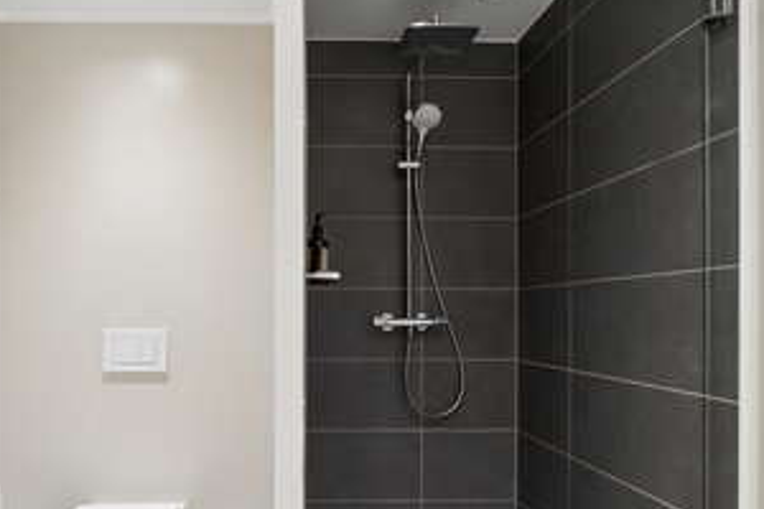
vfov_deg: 58.7
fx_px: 446
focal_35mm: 21
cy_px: 321
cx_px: 290
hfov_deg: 79.8
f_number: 8
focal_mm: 10
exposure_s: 1/6
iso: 500
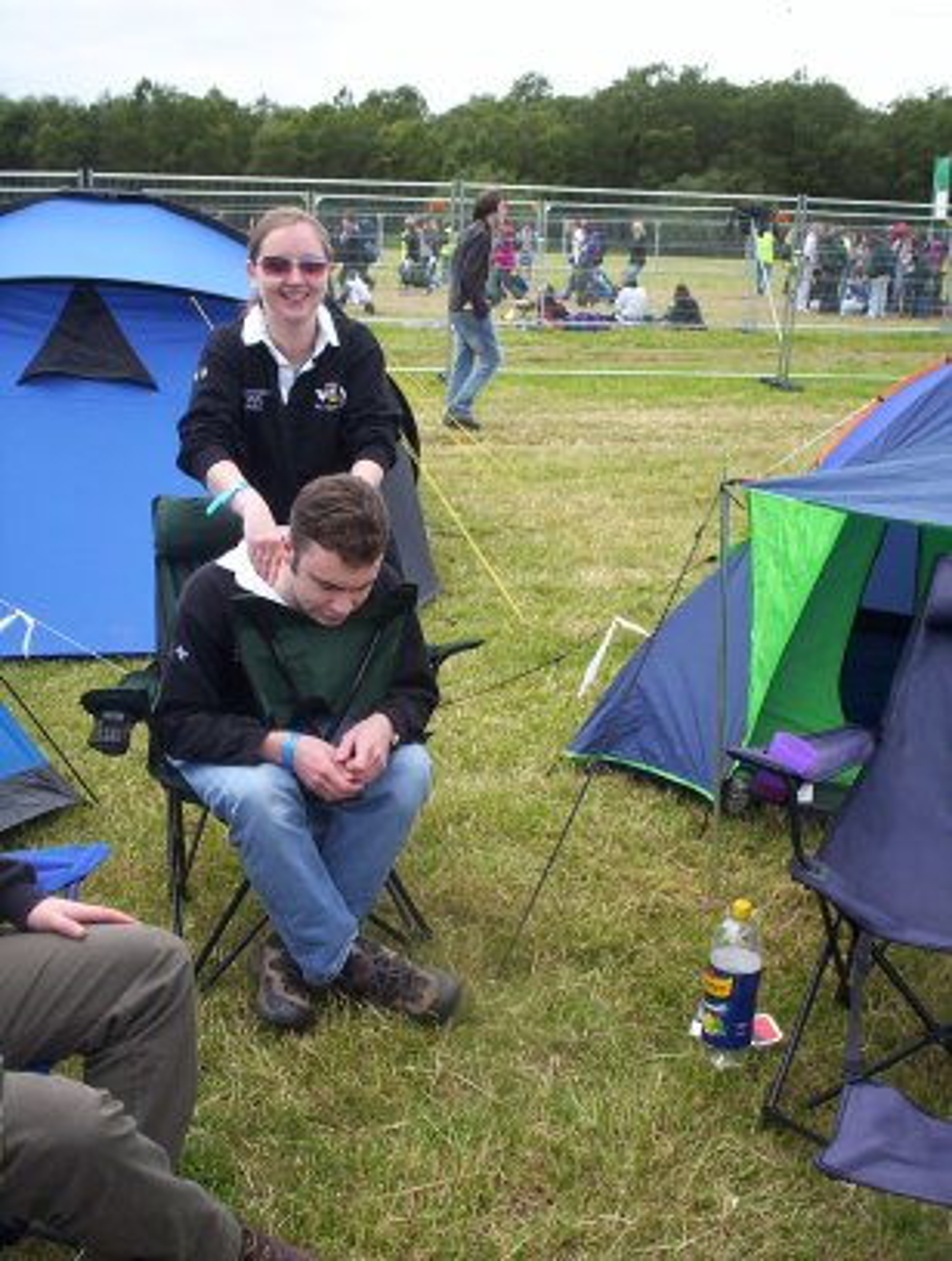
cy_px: 630
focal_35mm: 38
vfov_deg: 48.9
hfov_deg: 37.9
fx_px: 1388
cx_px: 476
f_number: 4.5
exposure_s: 1/153
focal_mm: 4.99
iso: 100
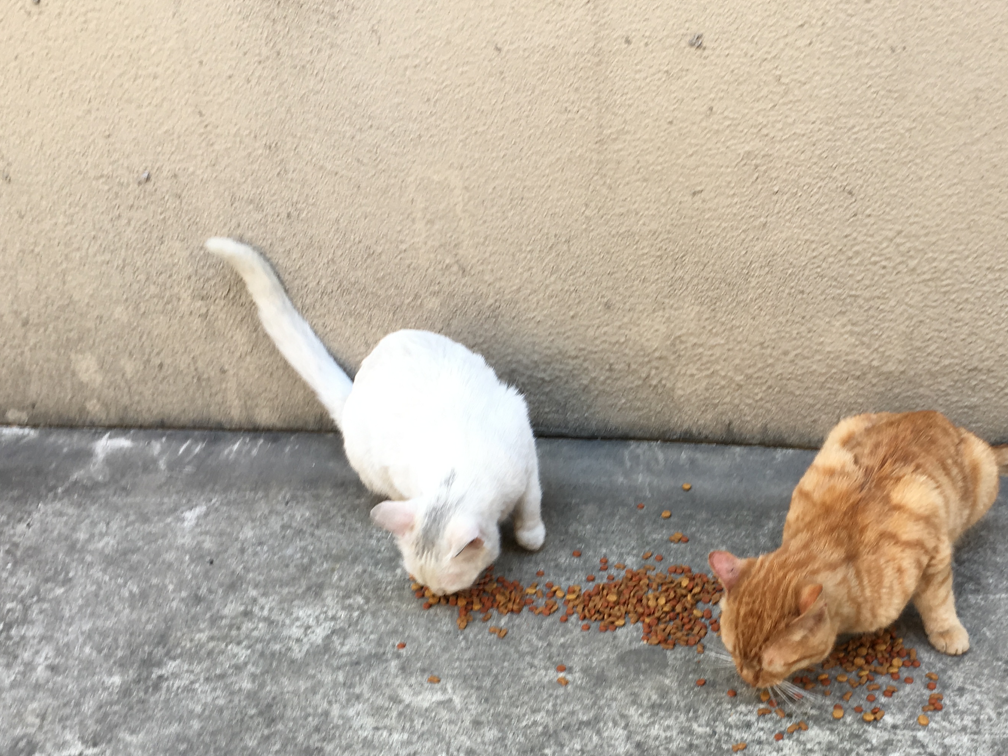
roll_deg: +0.9
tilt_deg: -34.5
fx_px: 1281
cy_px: 545
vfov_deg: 32.4
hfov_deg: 42.3
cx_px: 681
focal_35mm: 44
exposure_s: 1/122
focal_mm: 4.15
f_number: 2.2
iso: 25
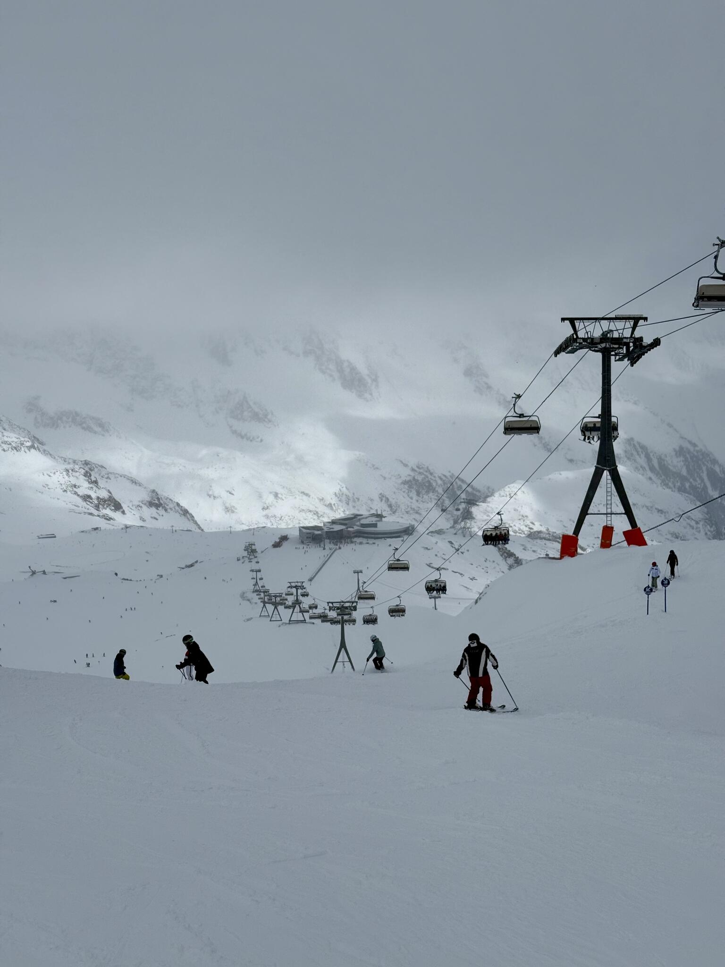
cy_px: 484
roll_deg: -0.1
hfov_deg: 30.3
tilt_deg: -11.4
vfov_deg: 39.7
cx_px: 362
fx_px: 1340
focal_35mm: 48
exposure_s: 1/20408
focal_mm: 6.76
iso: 50
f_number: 1.78
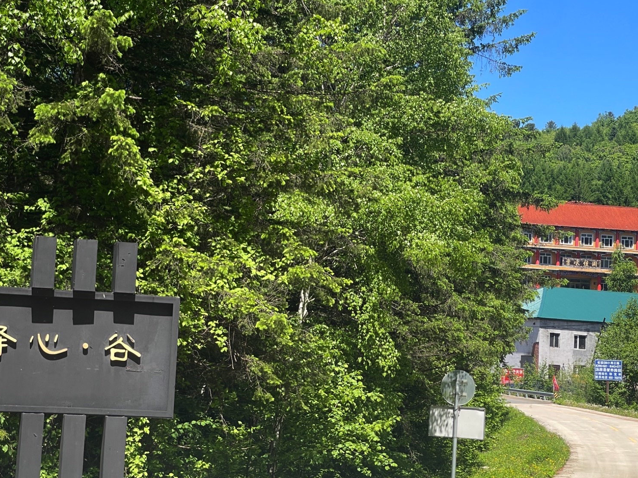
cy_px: 201
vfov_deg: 16.8
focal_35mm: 88
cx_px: 282
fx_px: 1622
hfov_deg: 22.2
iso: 20
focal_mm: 7.5
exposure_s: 1/558
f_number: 2.2
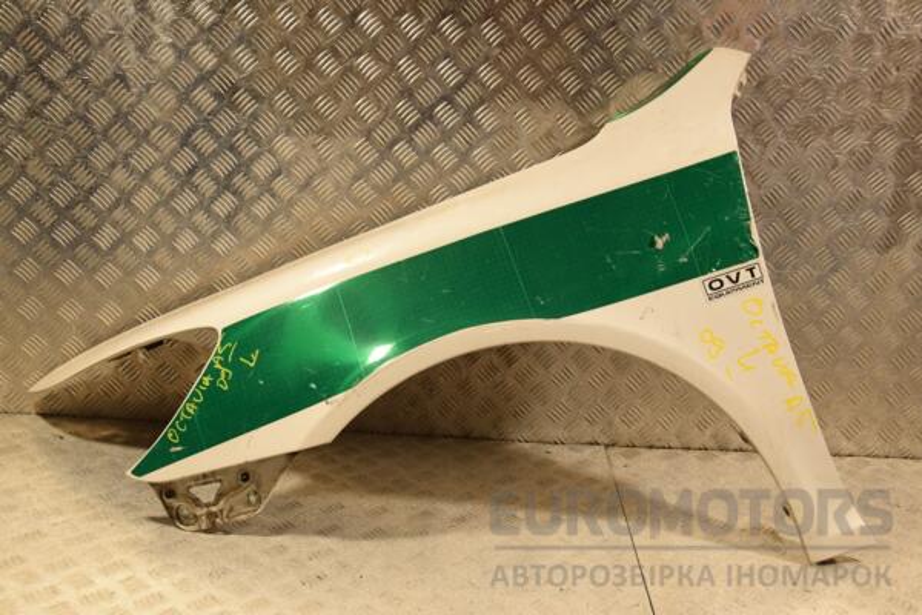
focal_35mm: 42
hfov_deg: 46.4
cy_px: 308
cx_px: 461
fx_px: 1076
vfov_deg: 31.9
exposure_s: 1/200
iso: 800
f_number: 7.1
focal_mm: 28
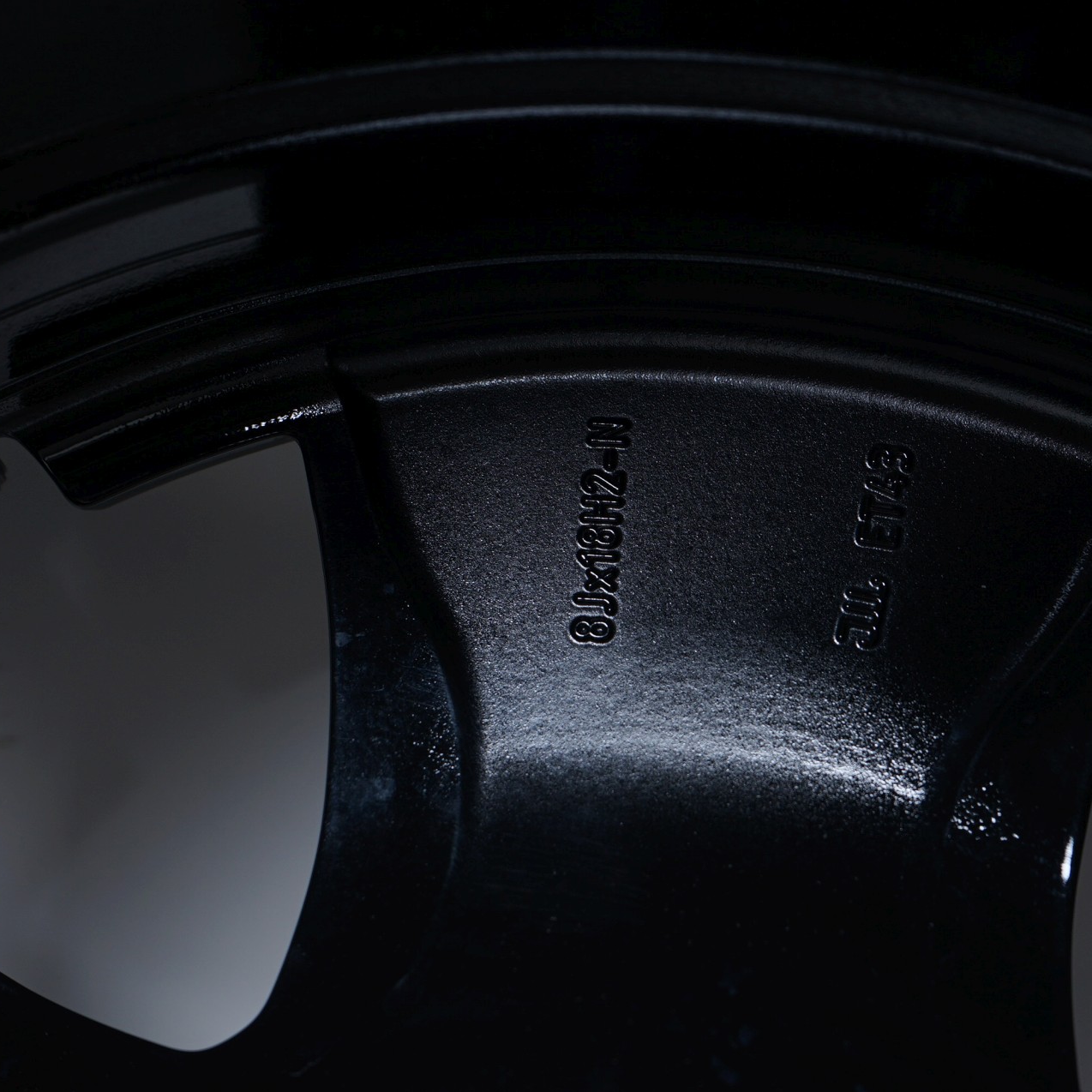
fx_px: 2284
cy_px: 546
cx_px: 605
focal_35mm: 64
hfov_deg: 26.9
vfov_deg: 26.9
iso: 250
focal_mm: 50
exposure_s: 1/100
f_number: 7.1
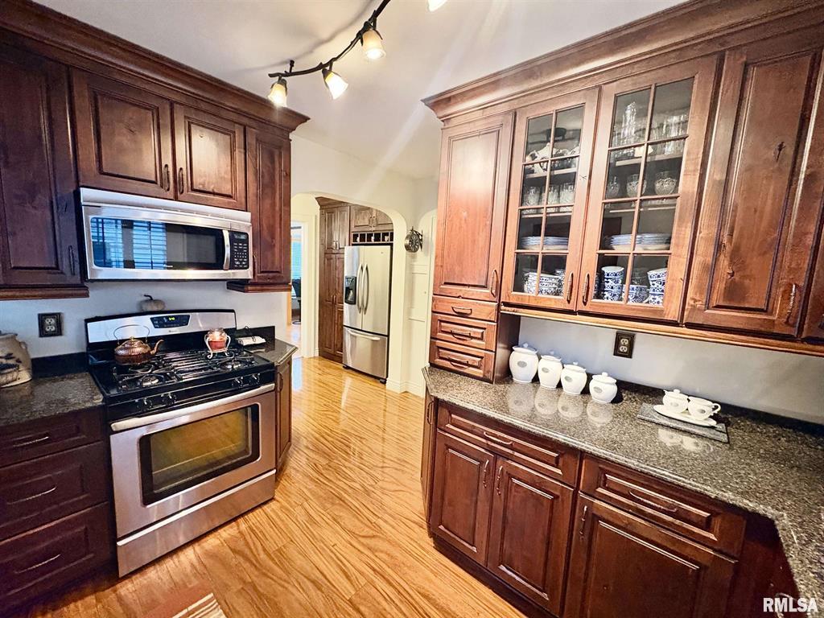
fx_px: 333
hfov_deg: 102.1
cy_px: 309
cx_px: 412
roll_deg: -2.8
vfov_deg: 85.7
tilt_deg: -7.2
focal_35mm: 14
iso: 1000
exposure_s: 1/40
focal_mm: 2.22
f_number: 2.2
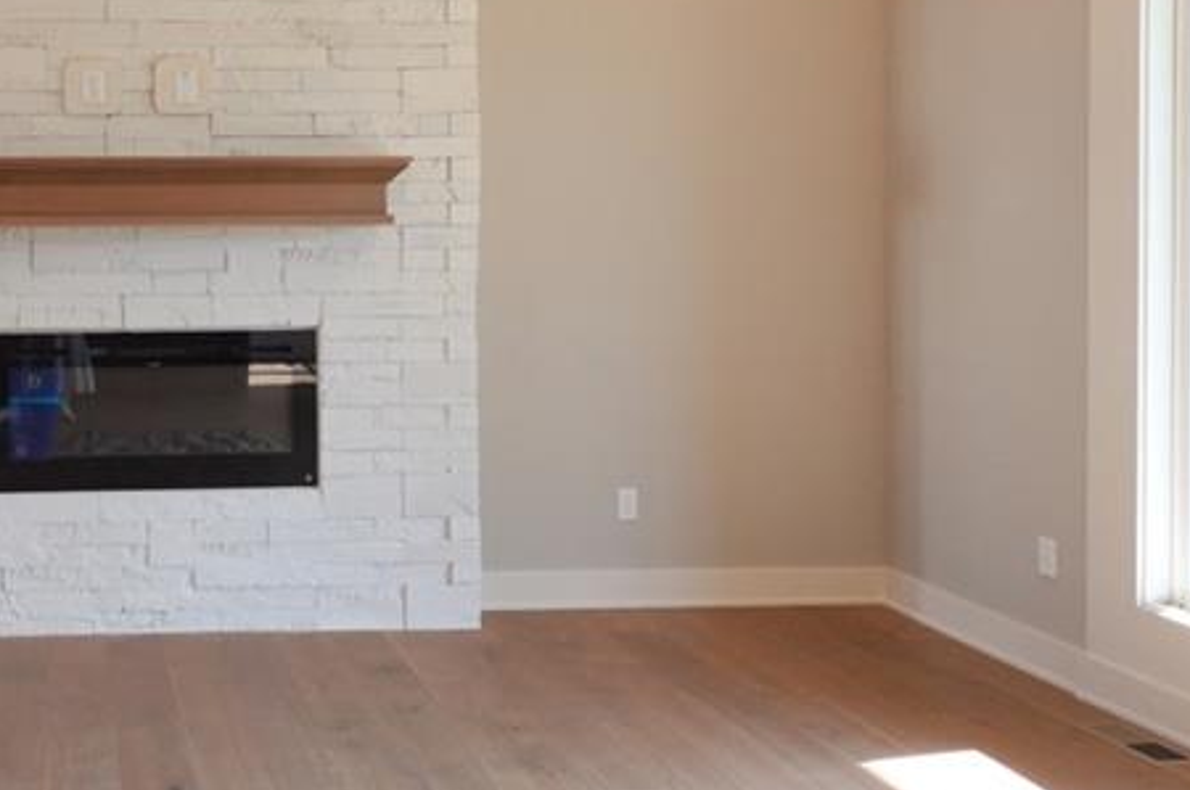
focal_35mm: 41
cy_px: 233
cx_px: 122
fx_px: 1354
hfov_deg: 43.4
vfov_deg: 32.2
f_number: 5
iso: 800
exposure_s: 1/100
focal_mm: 6.9
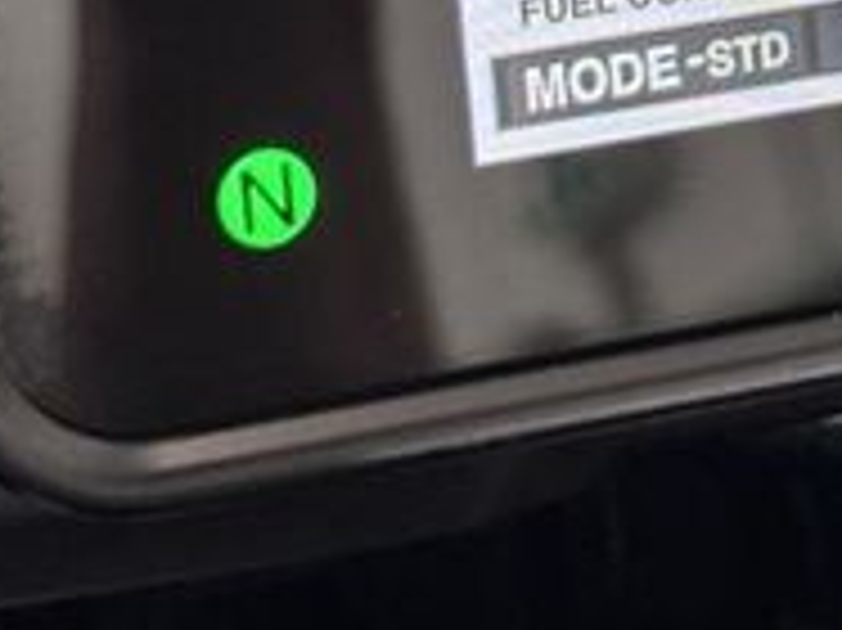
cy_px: -410
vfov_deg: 8.1
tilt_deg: -32.6
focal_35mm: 178
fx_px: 4327
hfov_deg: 11.0
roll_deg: -4.0
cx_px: 869
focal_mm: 5.96
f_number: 1.6
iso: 80
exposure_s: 1/57
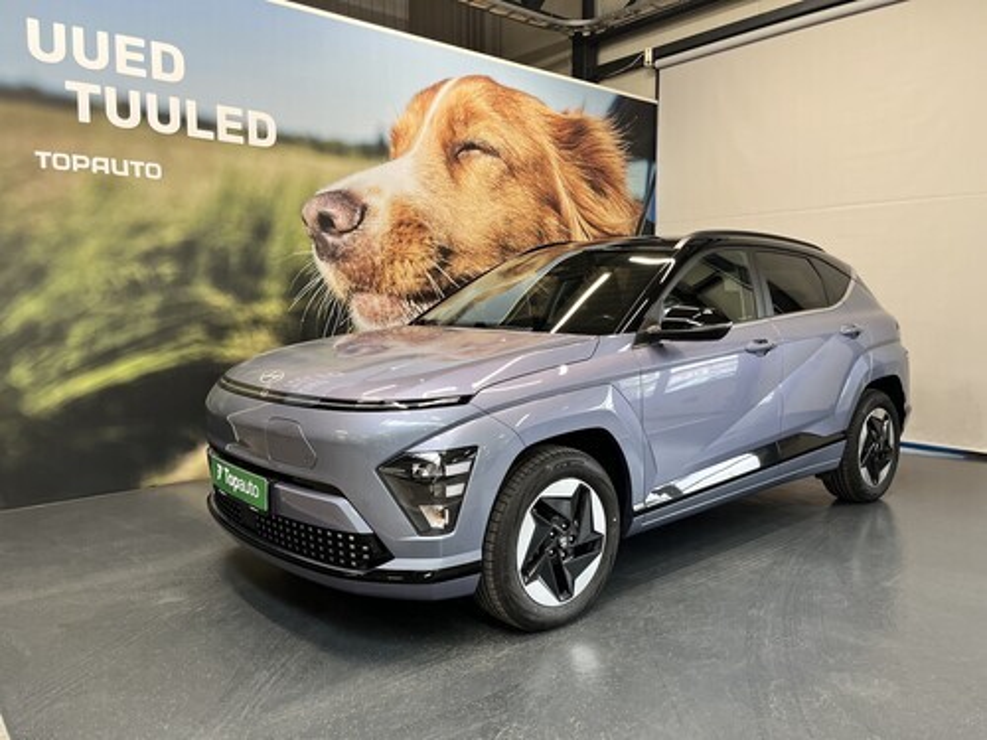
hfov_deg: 67.3
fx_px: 741
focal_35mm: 26
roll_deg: +1.2
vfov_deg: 53.1
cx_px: 494
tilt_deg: -5.8
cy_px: 370
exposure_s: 1/103
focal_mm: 5.1
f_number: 1.6
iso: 125
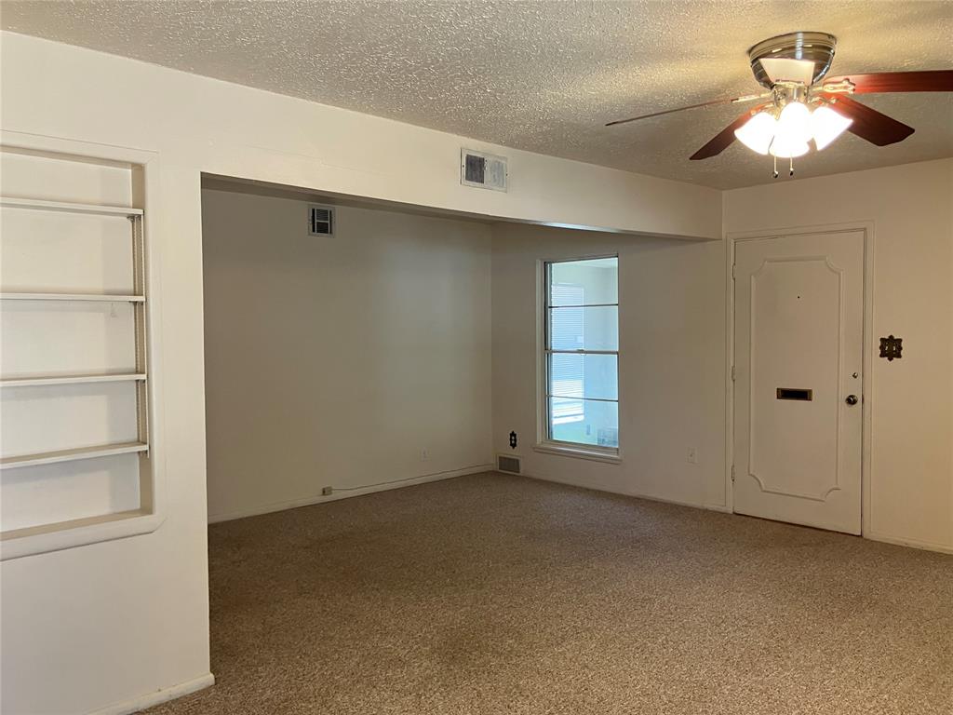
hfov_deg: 63.4
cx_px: 476
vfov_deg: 49.7
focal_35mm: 28
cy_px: 358
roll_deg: +0.0
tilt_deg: -0.2
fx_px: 771
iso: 80
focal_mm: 3.99
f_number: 1.8
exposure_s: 1/60
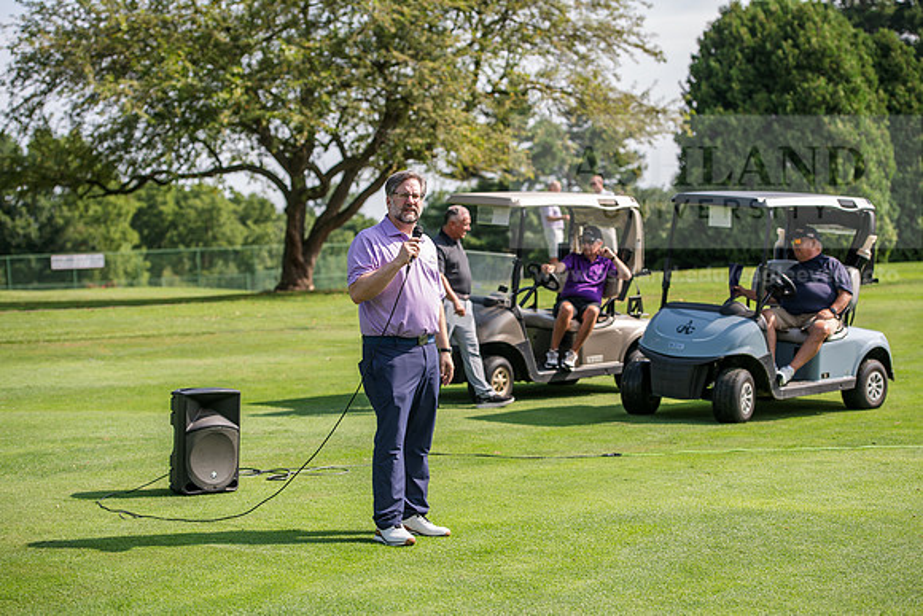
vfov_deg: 16.7
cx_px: 462
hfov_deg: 24.8
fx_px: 2103
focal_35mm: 82
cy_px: 308
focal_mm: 82
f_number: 3.5
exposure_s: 1/400
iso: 80
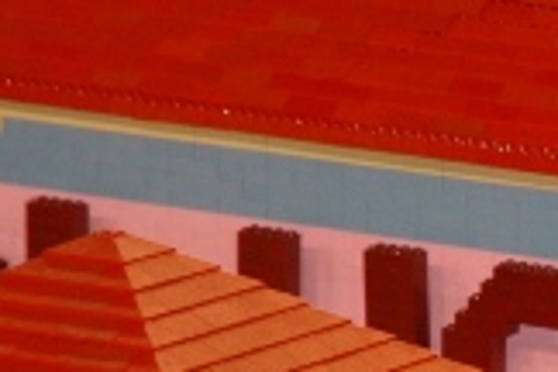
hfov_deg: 4.3
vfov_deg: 2.8
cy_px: 584
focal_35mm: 481
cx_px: 920
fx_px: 7462
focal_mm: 65
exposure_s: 1/60
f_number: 4.5
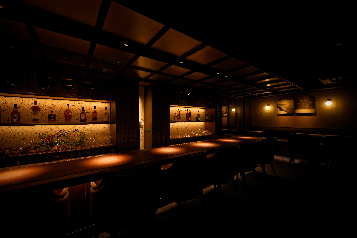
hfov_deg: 104.3
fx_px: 139
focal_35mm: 14
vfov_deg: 81.2
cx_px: 178
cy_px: 119
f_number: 4
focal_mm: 14
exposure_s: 1/100
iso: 5000
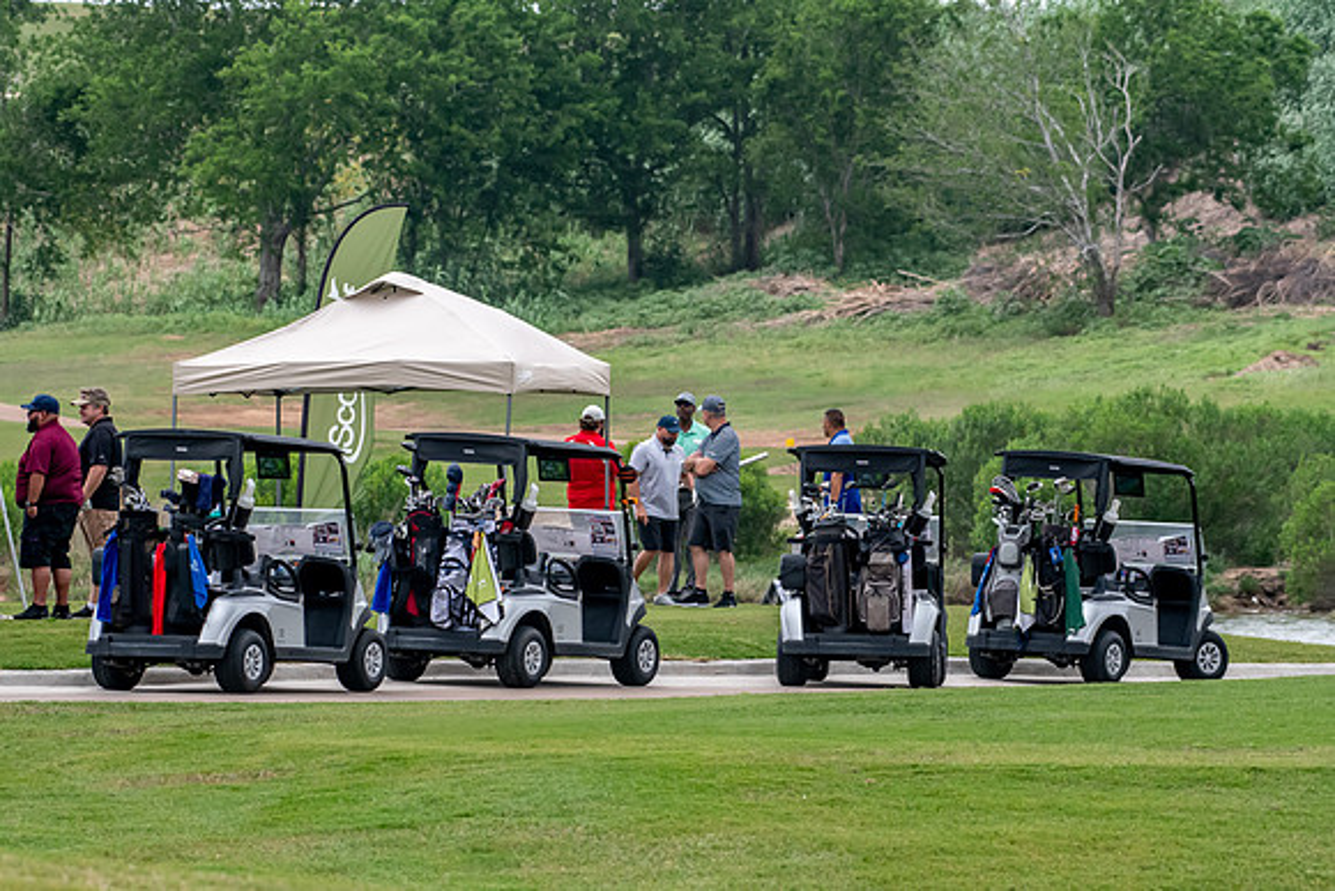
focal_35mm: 300
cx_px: 668
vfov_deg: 4.6
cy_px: 446
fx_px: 11127
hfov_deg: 6.9
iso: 1600
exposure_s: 1/2000
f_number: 5.6
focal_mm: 200
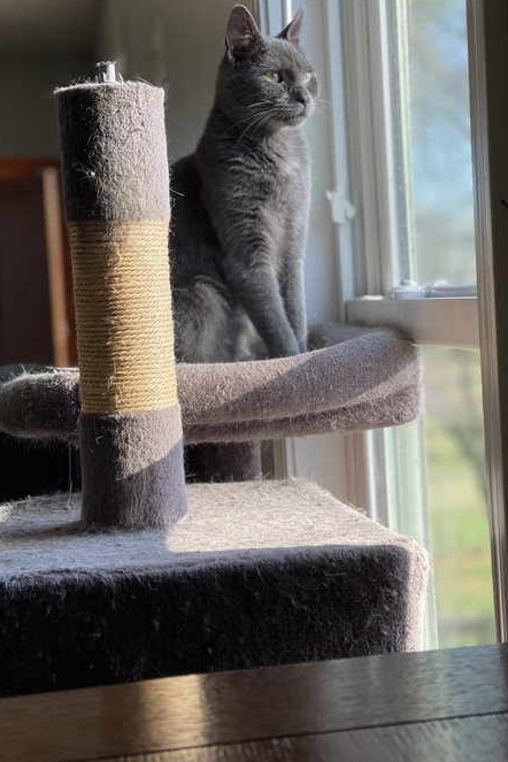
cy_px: 381
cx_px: 282
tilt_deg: -2.7
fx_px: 1418
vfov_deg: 30.1
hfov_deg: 20.3
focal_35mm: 67
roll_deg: +3.4
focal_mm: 7.5
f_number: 2.2
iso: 50
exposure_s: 1/120
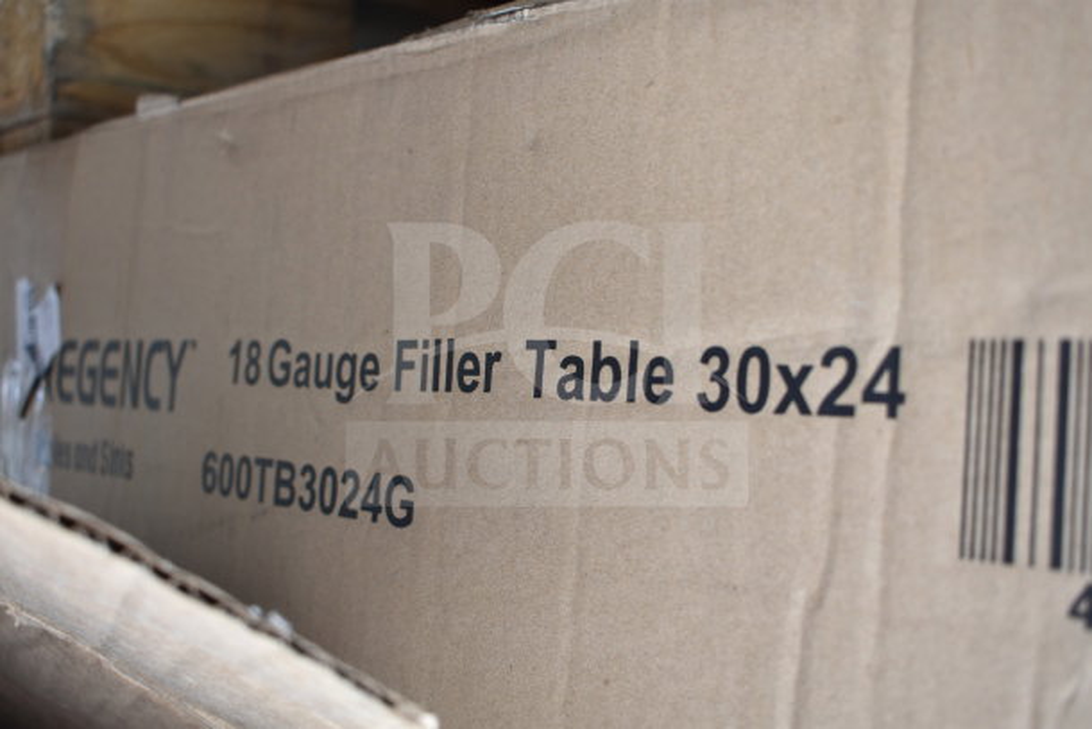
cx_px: 546
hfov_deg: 45.0
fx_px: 1320
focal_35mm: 44
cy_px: 364
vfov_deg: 30.9
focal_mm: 29
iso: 200
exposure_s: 1/60
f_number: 4.2
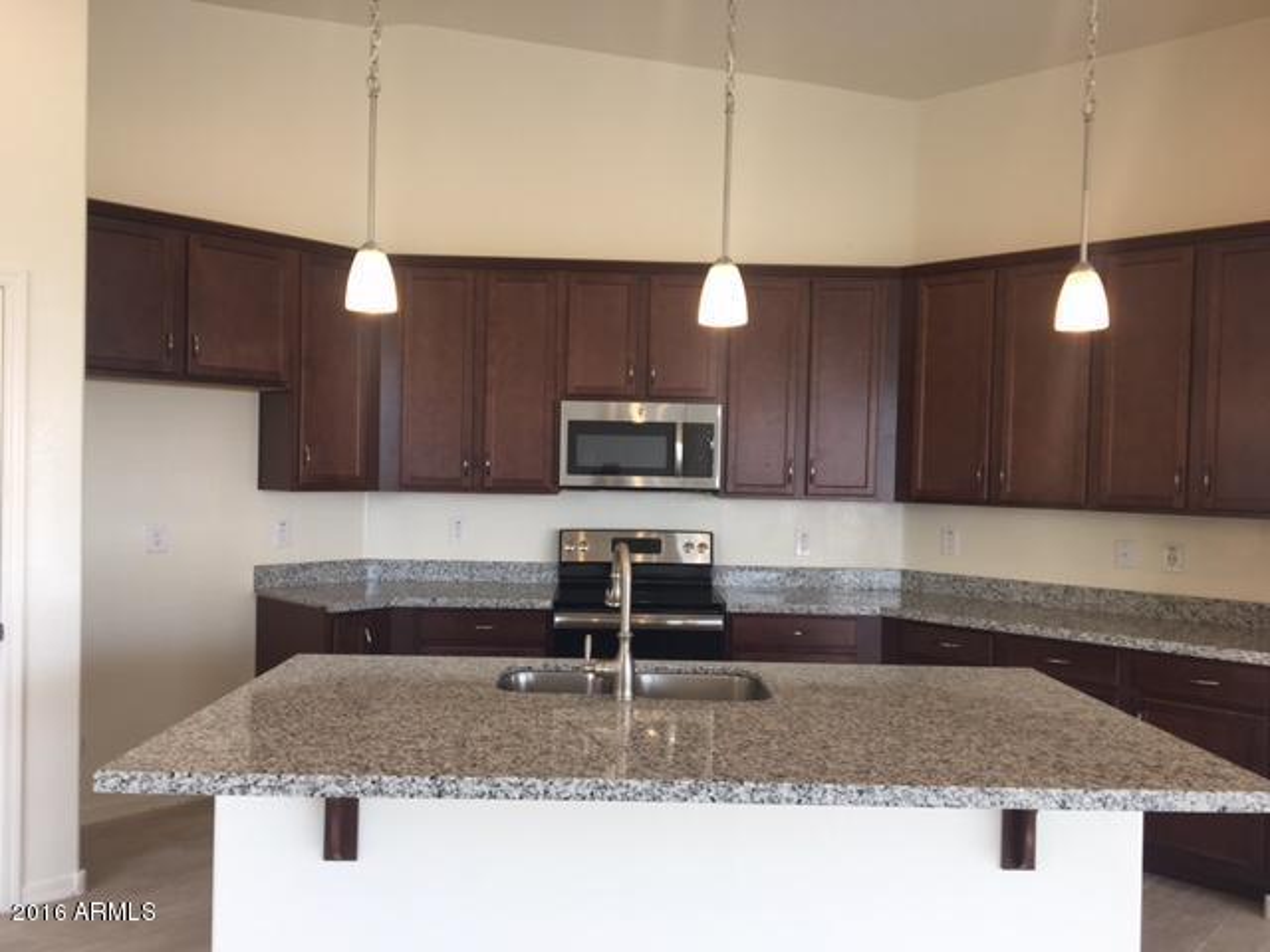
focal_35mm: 29
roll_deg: -1.3
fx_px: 1064
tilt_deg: -0.7
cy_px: 476
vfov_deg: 48.2
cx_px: 635
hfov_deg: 61.7
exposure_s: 1/60
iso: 25
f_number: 2.2
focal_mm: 4.15
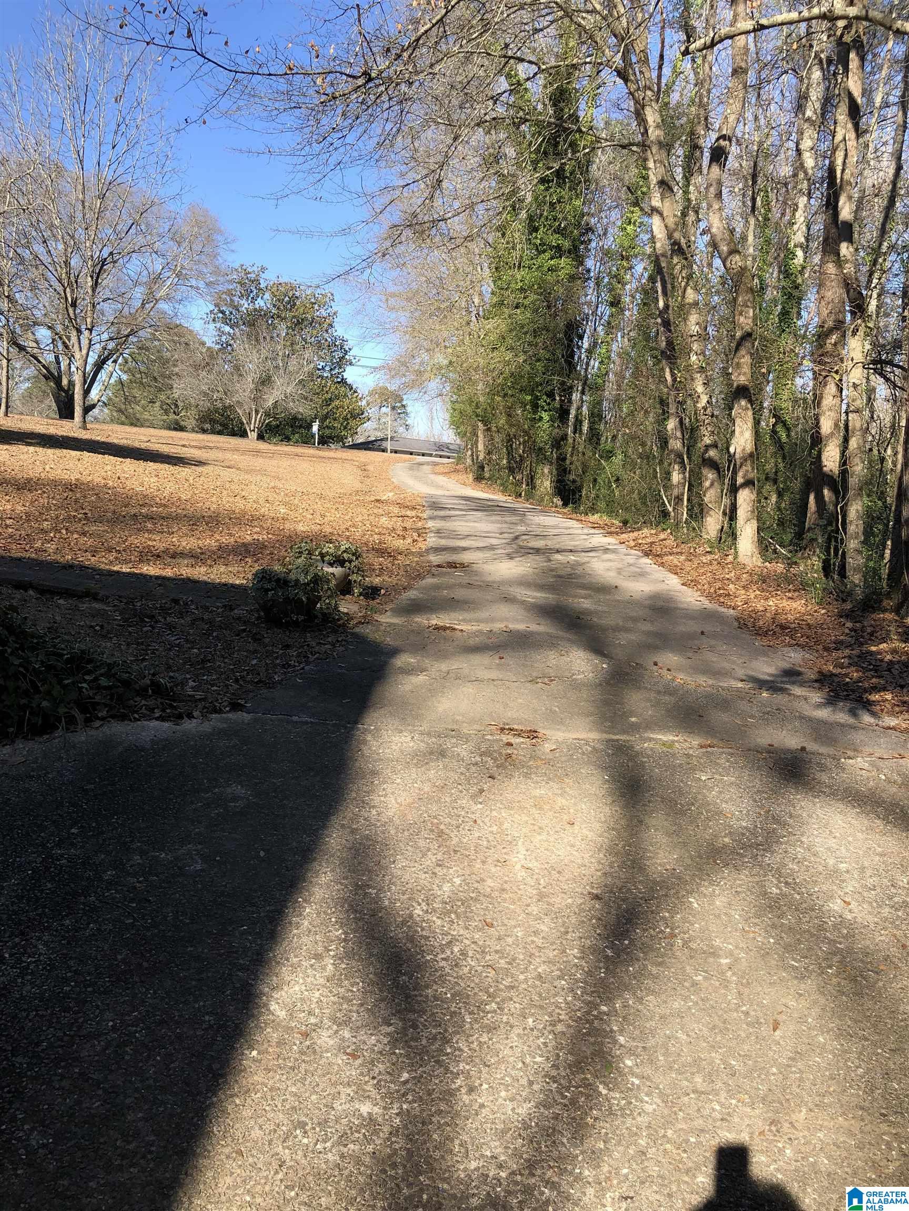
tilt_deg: -9.7
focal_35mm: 28
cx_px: 454
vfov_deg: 63.4
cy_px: 606
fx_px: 980
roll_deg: -3.8
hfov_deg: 49.7
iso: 20
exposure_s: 1/796
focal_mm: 3.99
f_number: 1.8
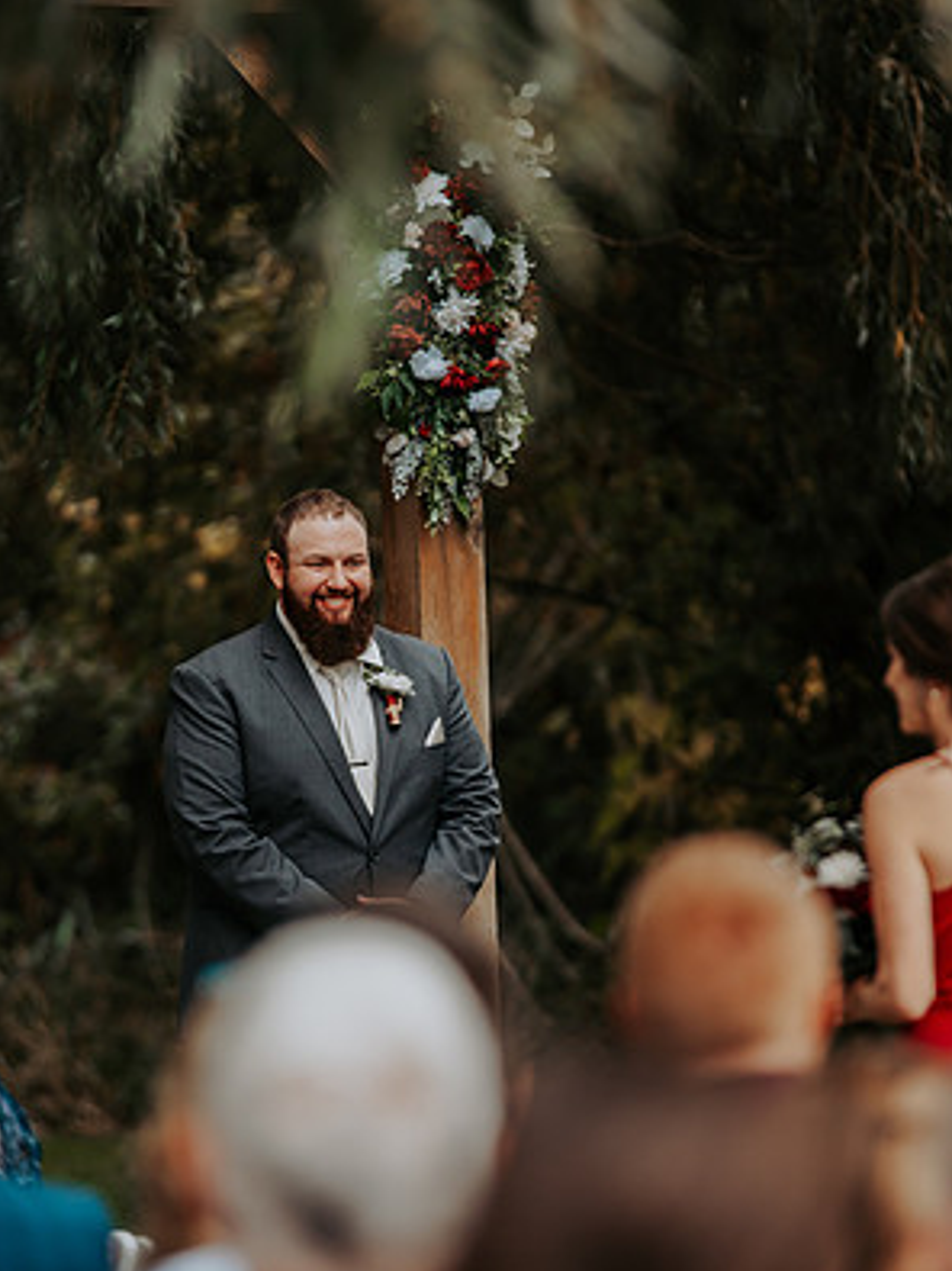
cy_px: 695
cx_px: 474
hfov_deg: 6.8
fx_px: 8035
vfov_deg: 9.0
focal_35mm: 219
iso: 400
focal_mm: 200
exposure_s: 1/1000
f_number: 2.8
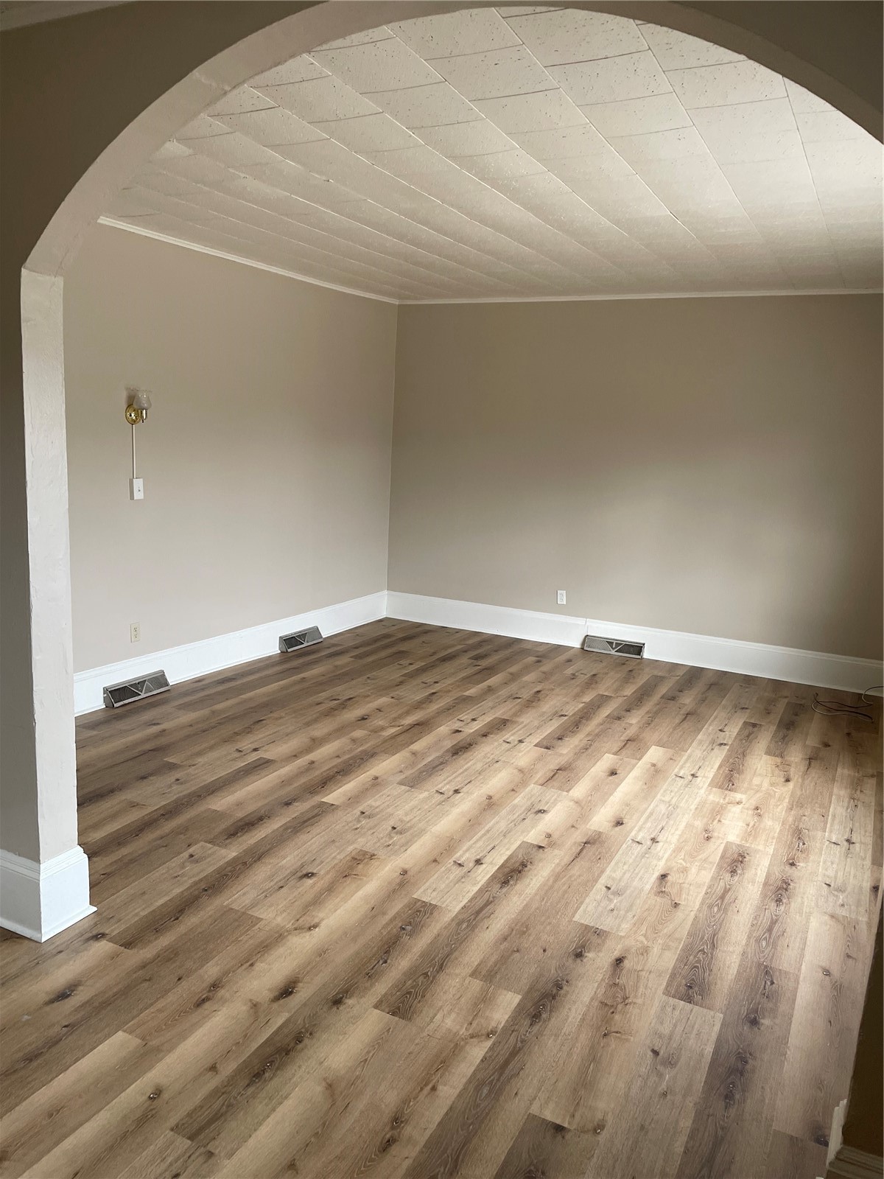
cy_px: 590
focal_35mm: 26
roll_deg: -1.4
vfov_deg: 67.3
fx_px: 885
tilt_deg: -10.2
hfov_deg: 53.1
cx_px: 442
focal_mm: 4.2
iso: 100
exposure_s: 1/121
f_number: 1.6
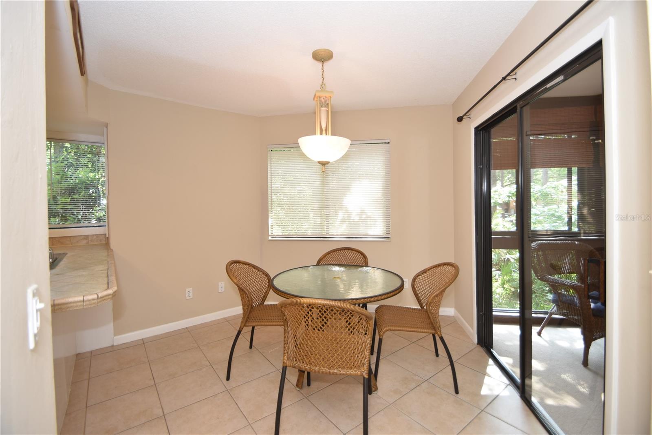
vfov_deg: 77.3
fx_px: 272
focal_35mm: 15
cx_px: 326
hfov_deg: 100.4
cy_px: 218
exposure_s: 1/60
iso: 220
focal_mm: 10
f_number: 4
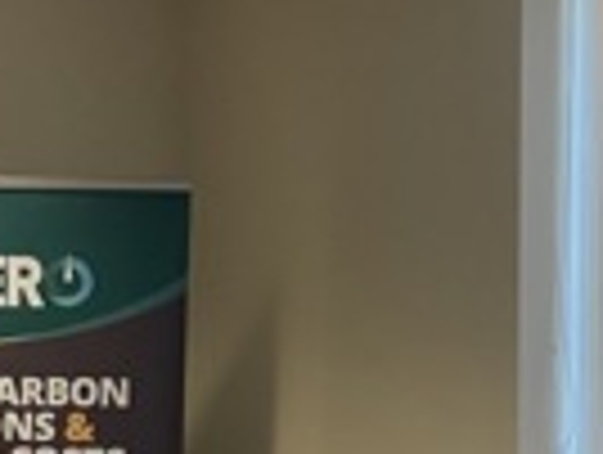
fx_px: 3263
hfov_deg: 10.5
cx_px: 148
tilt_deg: -3.0
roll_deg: +0.4
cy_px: 571
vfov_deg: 7.9
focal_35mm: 187
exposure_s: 1/50
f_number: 1.8
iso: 80
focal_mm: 3.99
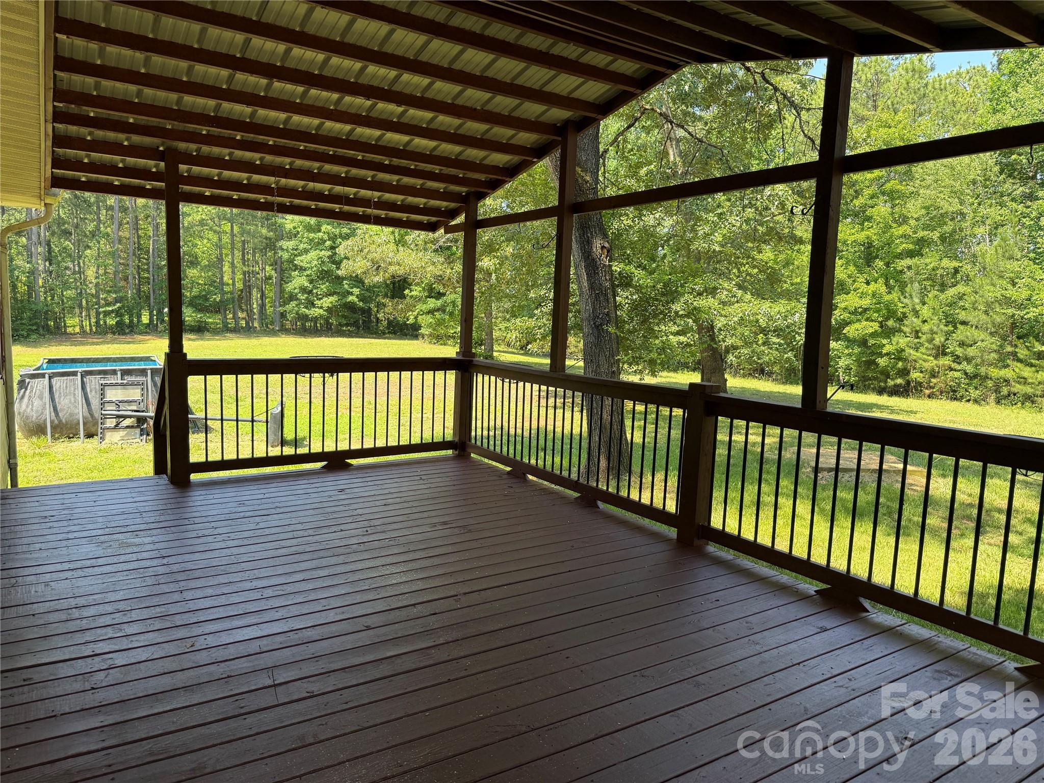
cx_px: 522
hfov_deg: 71.6
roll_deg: -2.4
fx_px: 724
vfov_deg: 56.8
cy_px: 392
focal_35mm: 24
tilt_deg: -5.6
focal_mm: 6.76
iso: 80
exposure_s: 1/491
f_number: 1.78
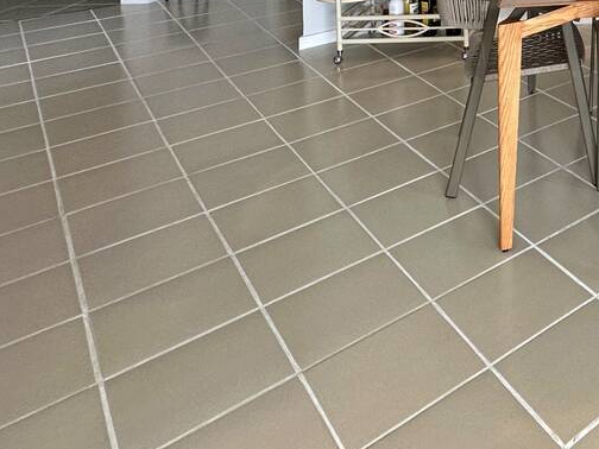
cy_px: -165
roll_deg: -0.1
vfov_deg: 28.2
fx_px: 692
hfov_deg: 35.4
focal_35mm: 40
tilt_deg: -1.2
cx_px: 740
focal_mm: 2.22
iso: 125
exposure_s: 1/120
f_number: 2.2
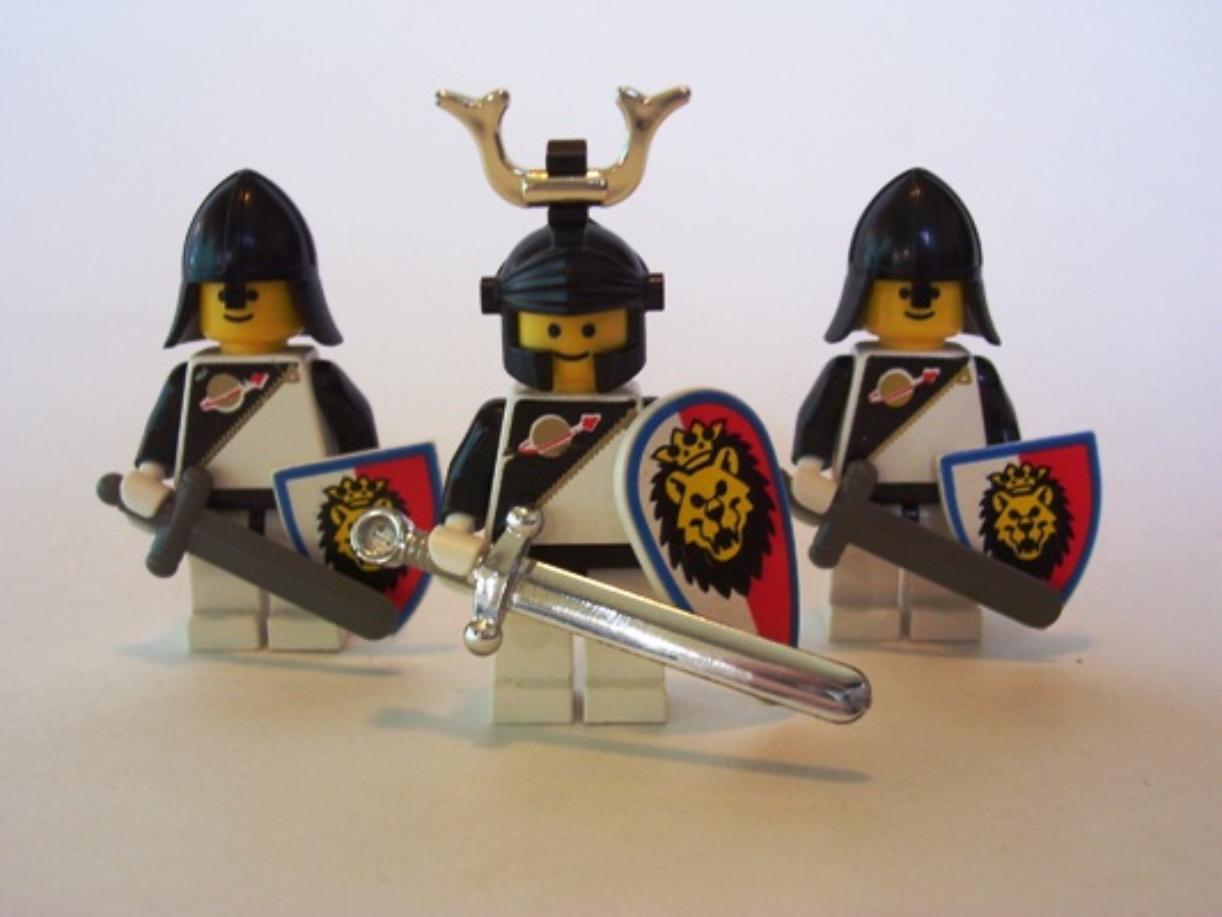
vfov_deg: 34.4
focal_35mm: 42
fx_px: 1483
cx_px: 611
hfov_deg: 44.8
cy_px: 458
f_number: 3
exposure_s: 1/20
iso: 160
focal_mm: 7
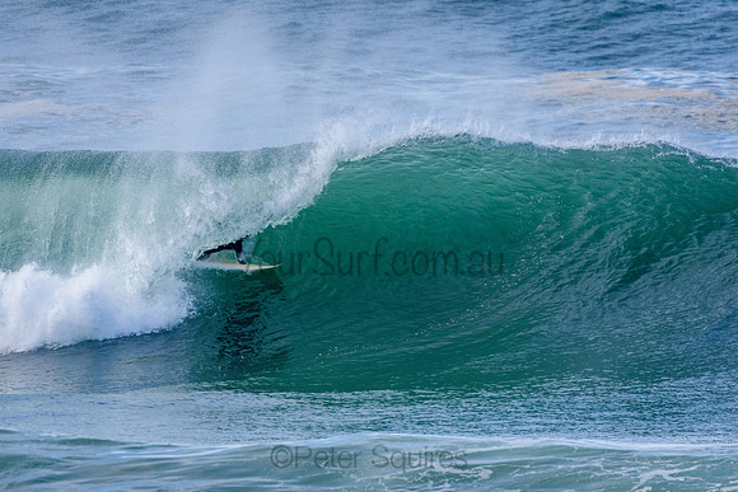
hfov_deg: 2.7
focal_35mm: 750
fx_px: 15378
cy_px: 246
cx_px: 369
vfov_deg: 1.8
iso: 560
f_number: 5.6
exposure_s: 1/2000
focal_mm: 500
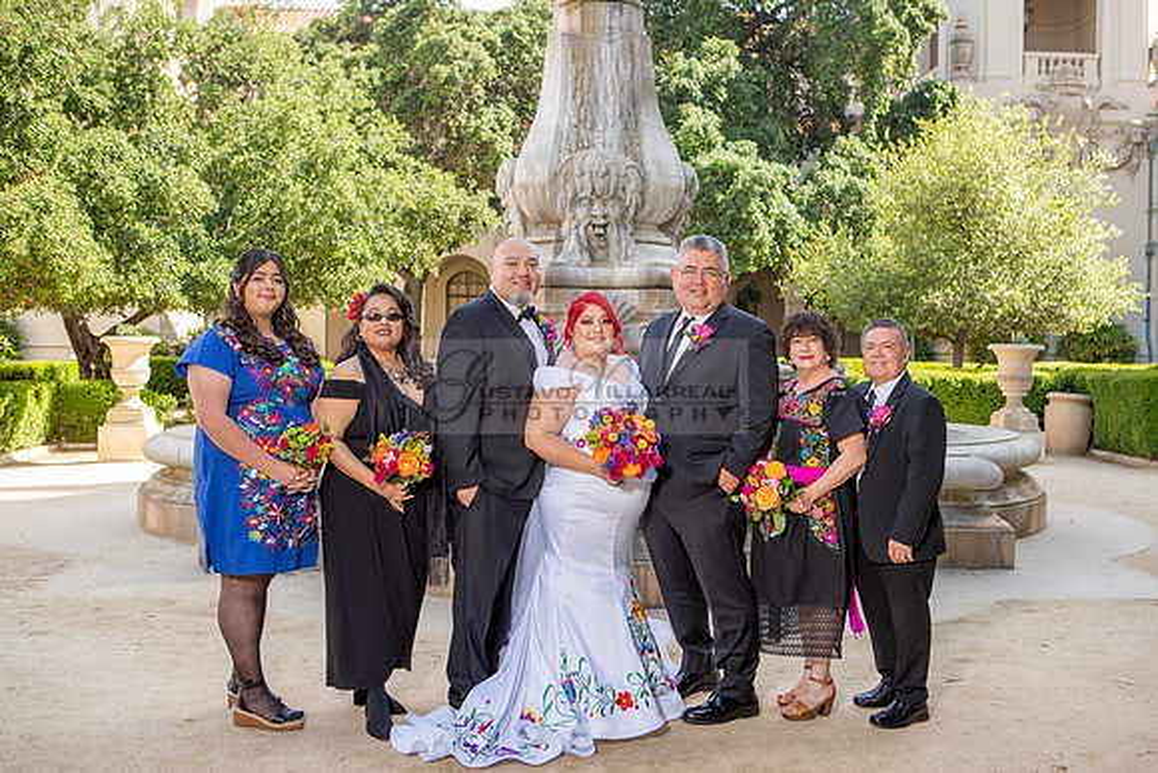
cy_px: 387
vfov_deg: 35.7
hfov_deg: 51.6
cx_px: 597
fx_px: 1198
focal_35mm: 37
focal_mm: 35
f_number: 4.5
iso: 100
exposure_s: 1/200
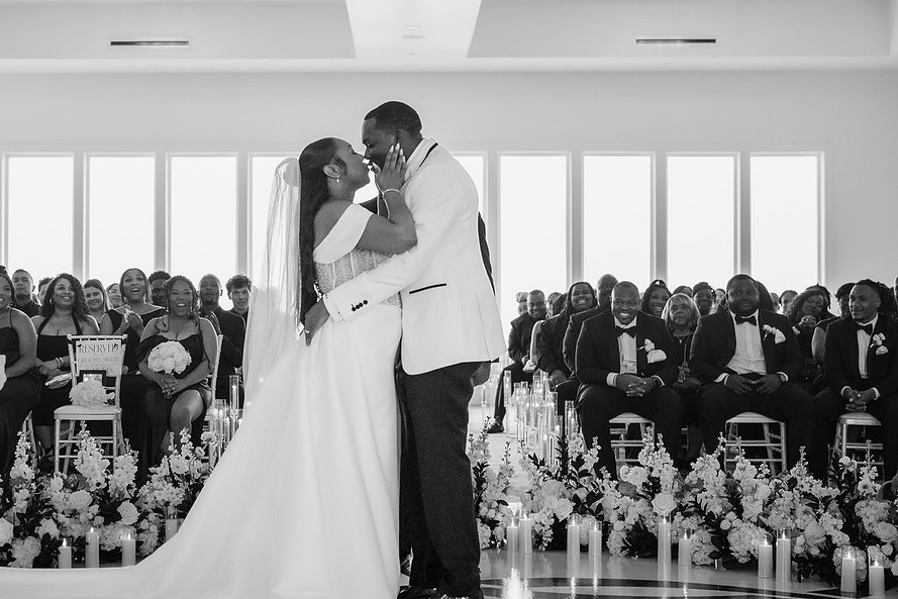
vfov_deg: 20.3
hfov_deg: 30.0
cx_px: 345
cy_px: 264
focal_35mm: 67
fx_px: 1671
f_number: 2.2
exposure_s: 1/500
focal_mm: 35
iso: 2500
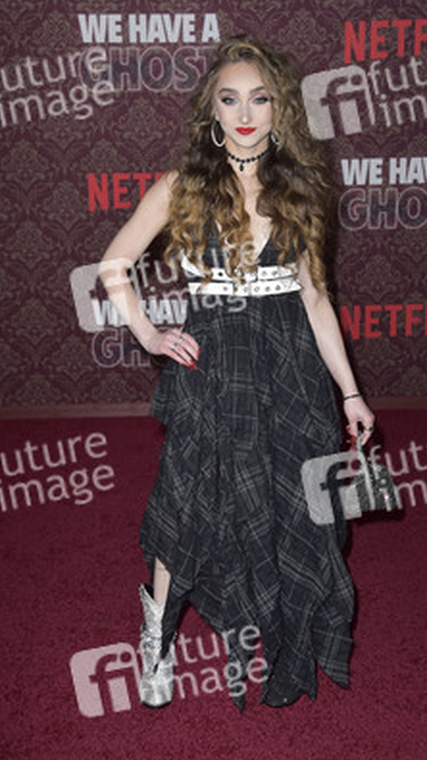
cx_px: 226
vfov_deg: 39.2
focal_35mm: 53
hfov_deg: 22.6
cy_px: 383
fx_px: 1067
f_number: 6.3
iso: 400
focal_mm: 50
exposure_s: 1/250
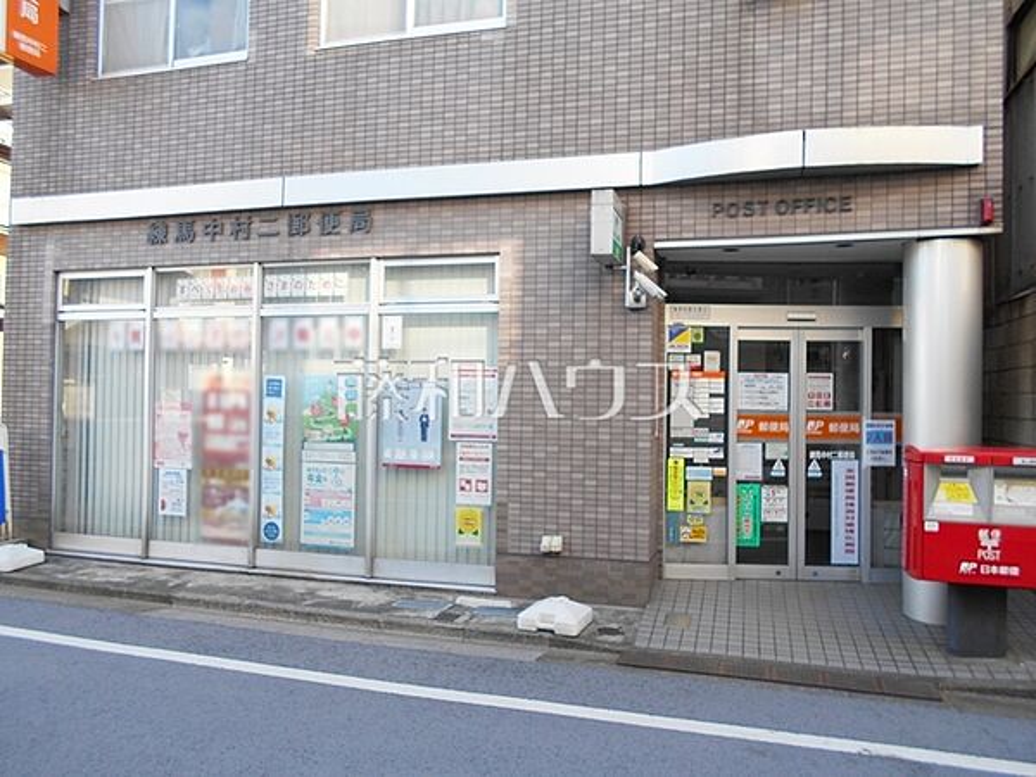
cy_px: 388
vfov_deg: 53.1
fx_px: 778
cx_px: 518
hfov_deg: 67.3
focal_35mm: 26
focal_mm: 4.6
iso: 80
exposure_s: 1/100
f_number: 3.2
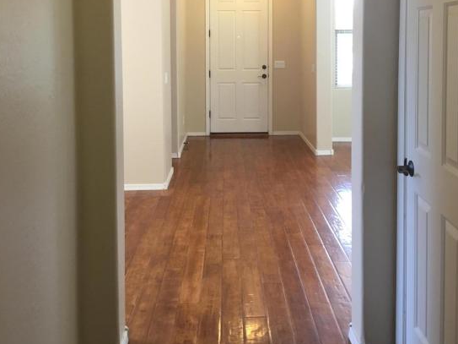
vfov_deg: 34.1
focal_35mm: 41
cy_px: 71
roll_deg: +0.1
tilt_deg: -3.3
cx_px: 237
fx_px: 542
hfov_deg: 45.8
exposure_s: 1/30
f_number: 2.2
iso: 80
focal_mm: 4.15
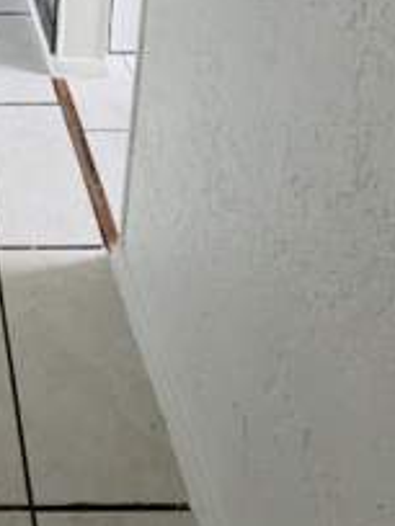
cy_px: -224
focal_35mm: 44
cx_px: -98
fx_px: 669
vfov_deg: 29.7
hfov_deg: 28.0
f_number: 2.2
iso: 200
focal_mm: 2.22
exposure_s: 1/121
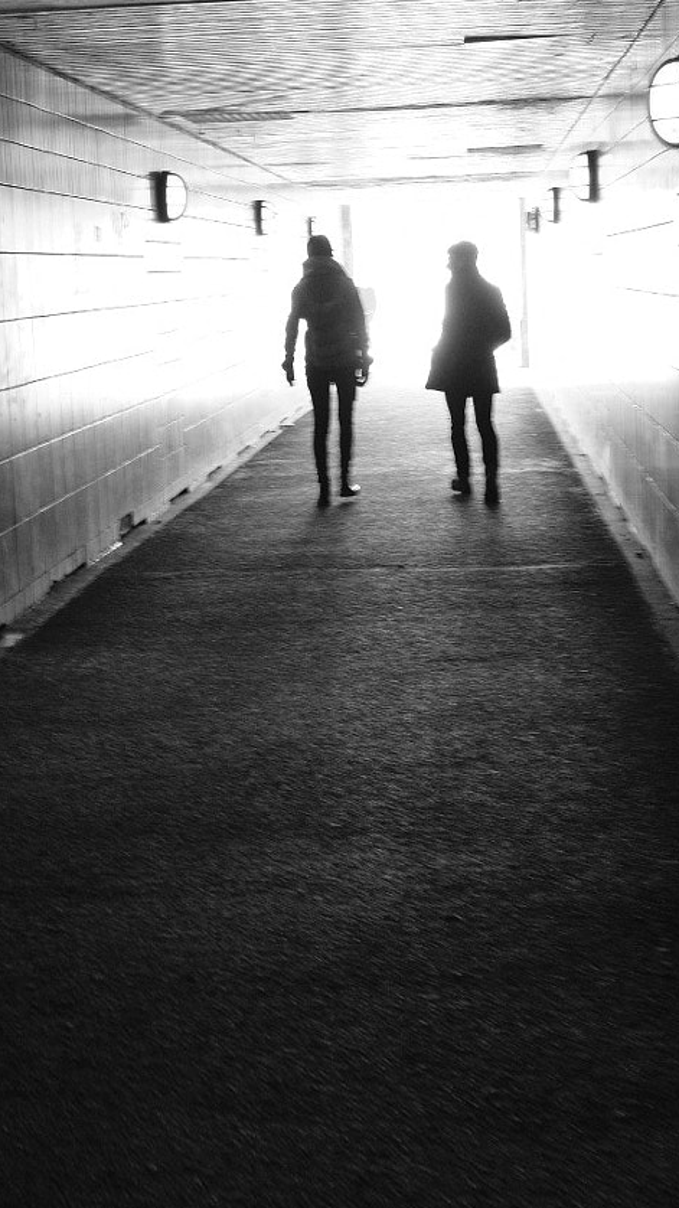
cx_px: 268
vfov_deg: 30.0
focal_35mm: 70
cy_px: 442
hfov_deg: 17.2
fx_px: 2242
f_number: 5.6
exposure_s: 1/40
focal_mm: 23
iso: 800
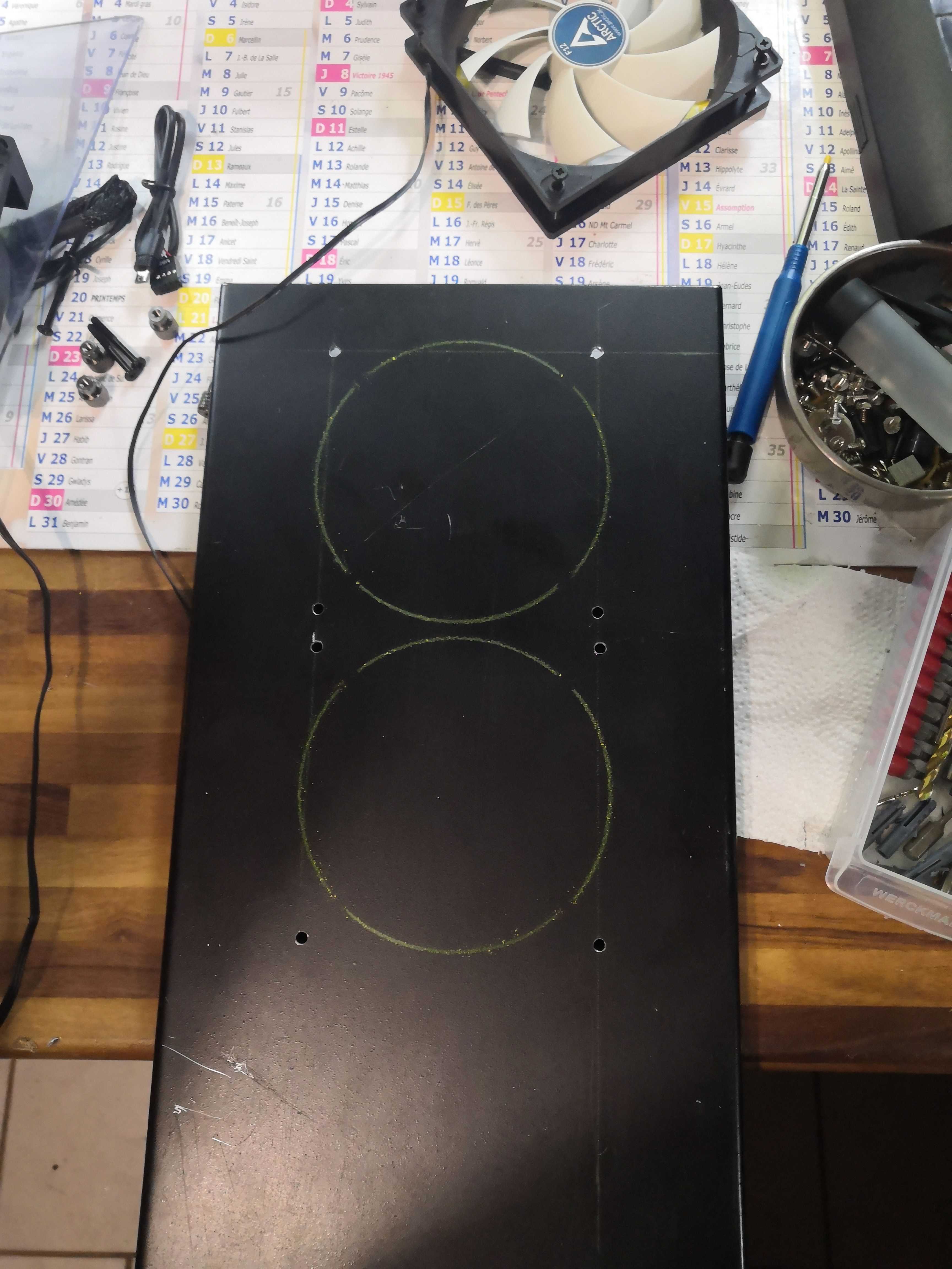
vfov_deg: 65.3
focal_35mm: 27
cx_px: 476
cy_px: 634
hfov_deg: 51.4
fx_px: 990
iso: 640
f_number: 1.8
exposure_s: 1/33.3
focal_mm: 3.95
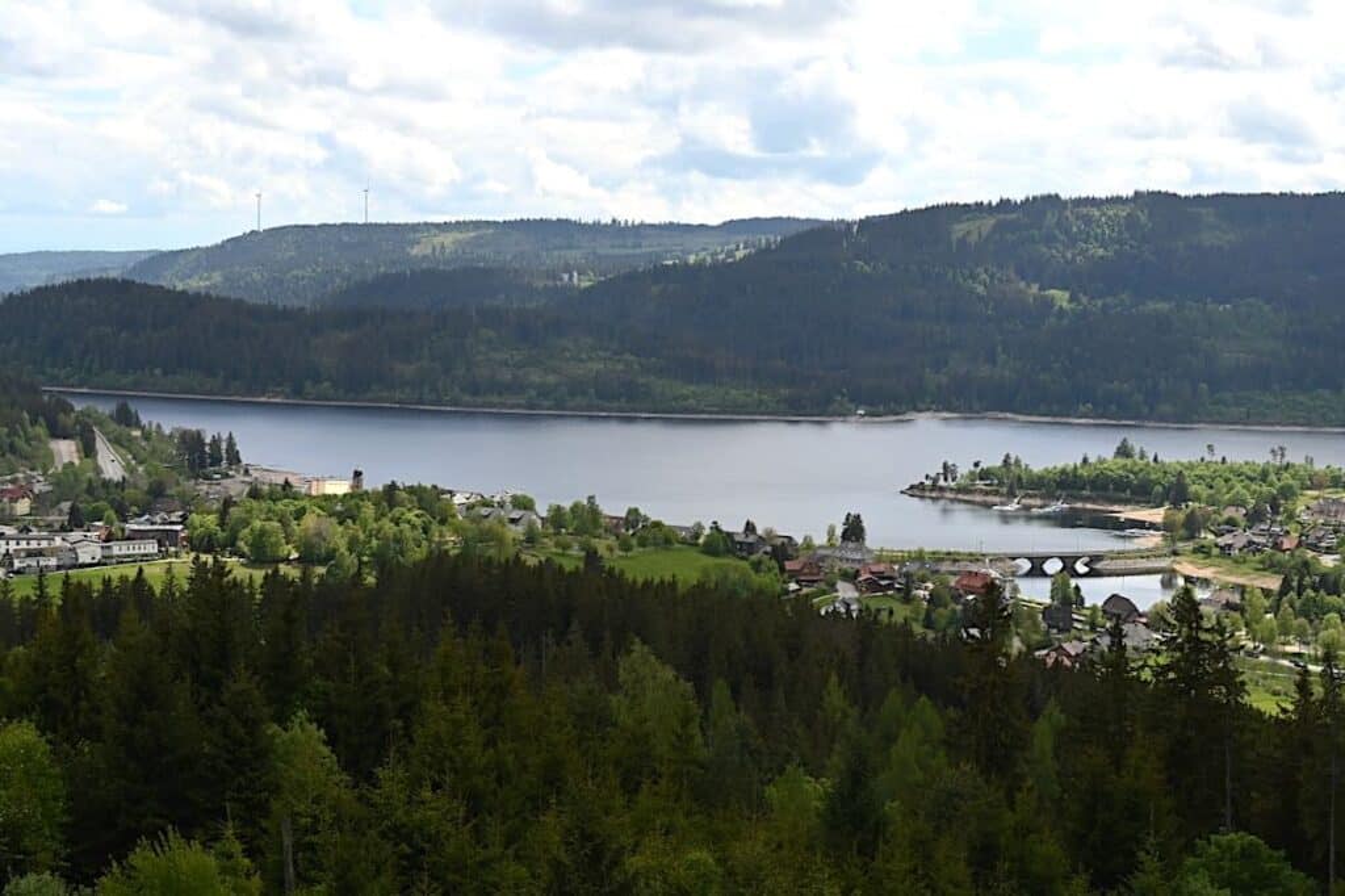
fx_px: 1755
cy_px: 448
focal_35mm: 47
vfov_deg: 28.6
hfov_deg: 41.9
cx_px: 672
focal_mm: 47
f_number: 7.1
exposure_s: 1/400
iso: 100
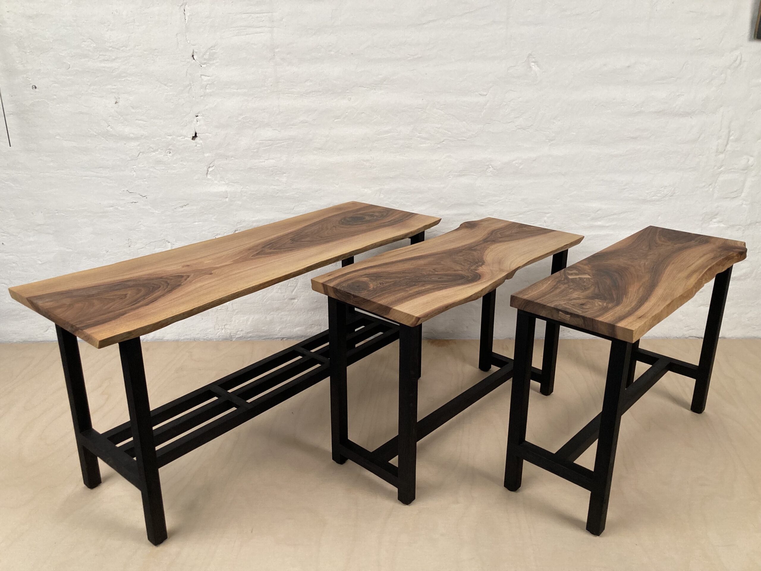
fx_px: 616
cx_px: 380
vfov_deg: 49.7
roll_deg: +1.0
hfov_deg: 63.4
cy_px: 286
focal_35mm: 28
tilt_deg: -19.8
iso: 200
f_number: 1.8
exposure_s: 1/50
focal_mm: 3.99
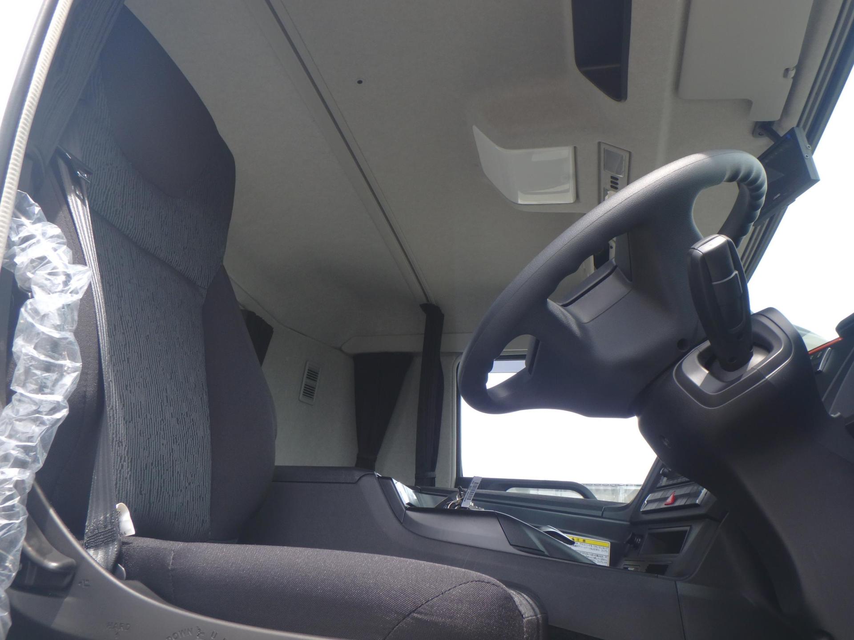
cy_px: 320
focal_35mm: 29
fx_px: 715
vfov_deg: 48.2
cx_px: 427
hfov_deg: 61.7
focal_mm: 5.2
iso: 125
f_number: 4.6
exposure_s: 1/160
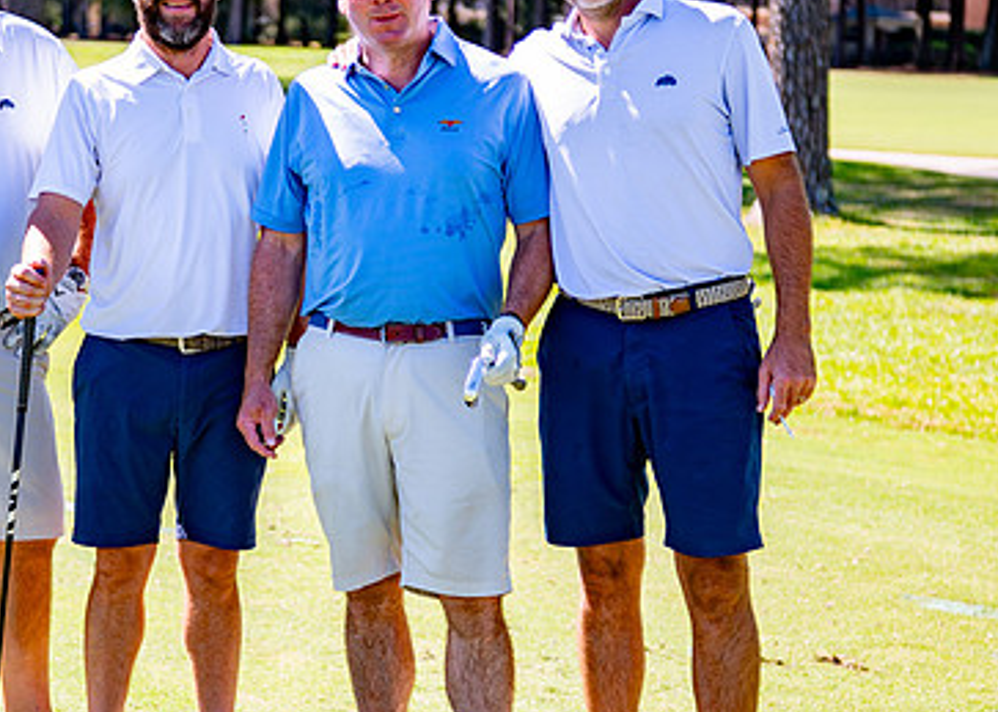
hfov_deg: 18.5
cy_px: 326
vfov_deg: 13.3
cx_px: 341
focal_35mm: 108
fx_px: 3060
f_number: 2.8
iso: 100
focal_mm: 56
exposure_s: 1/640
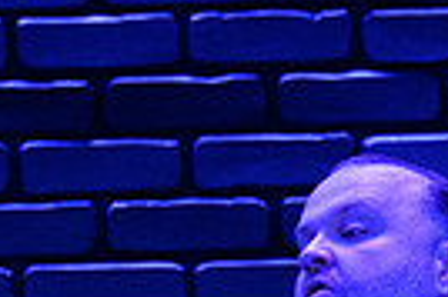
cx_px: 608
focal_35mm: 1299
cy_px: 589
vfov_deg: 1.1
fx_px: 16146
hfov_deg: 1.6
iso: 6400
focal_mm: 200
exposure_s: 1/50
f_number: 5
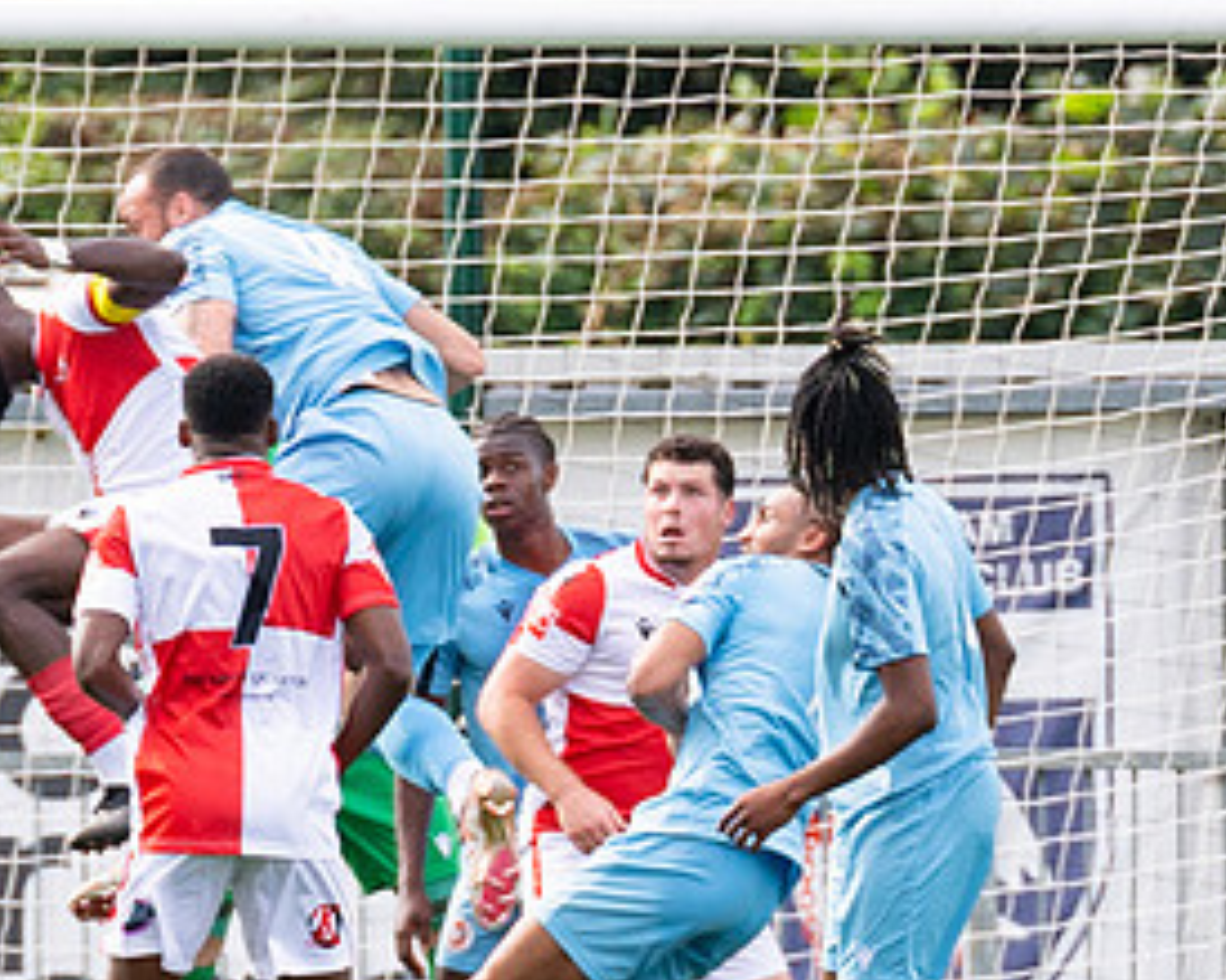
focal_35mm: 1520
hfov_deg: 1.3
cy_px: 835
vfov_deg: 1.0
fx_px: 55133
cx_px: 723
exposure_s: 1/1250
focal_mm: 300
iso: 400
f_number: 4
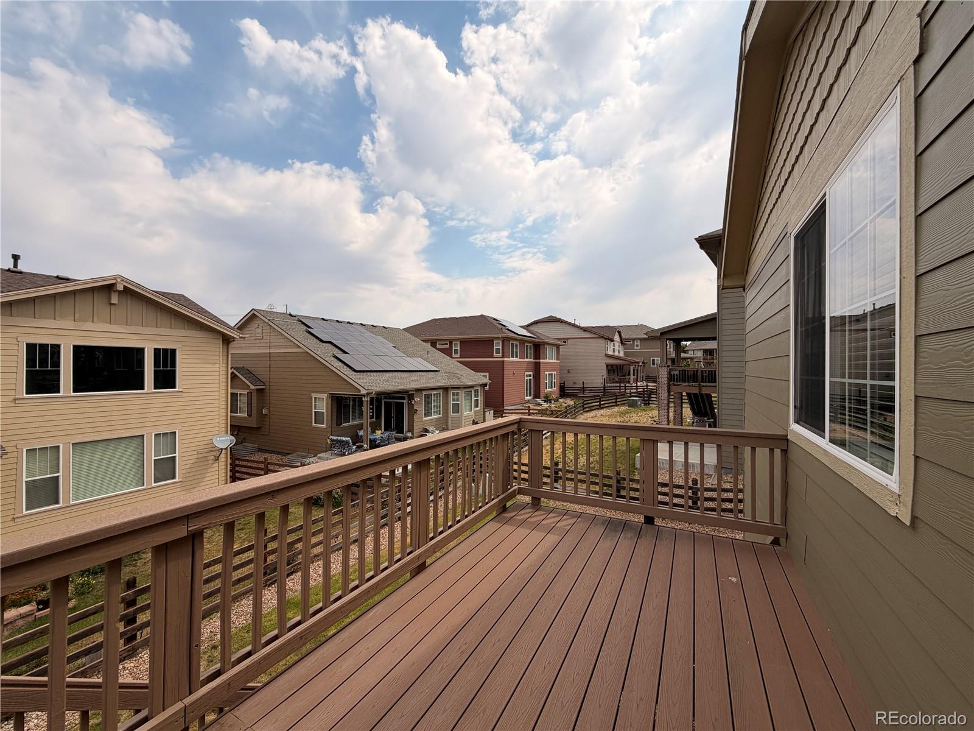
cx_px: 487
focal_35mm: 14
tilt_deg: +1.3
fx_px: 394
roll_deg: +0.3
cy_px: 366
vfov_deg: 85.7
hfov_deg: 102.1
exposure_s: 1/1368
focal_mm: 2.22
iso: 20
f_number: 2.2
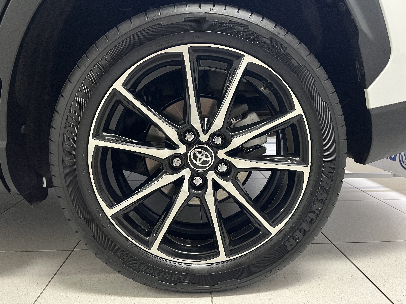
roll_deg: +0.4
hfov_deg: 67.3
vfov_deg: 53.1
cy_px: 152
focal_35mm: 26
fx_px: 305
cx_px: 203
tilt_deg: -10.2
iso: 400
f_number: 1.6
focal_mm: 5.1
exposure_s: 1/40
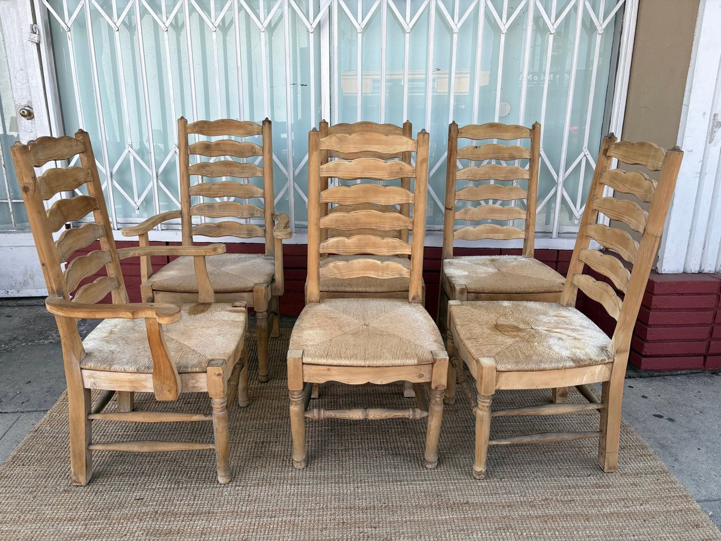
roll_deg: -0.4
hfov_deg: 67.3
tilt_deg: -15.3
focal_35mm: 26
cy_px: 270
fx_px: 542
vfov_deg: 53.1
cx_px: 360
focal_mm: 5.96
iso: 50
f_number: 1.6
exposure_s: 1/612
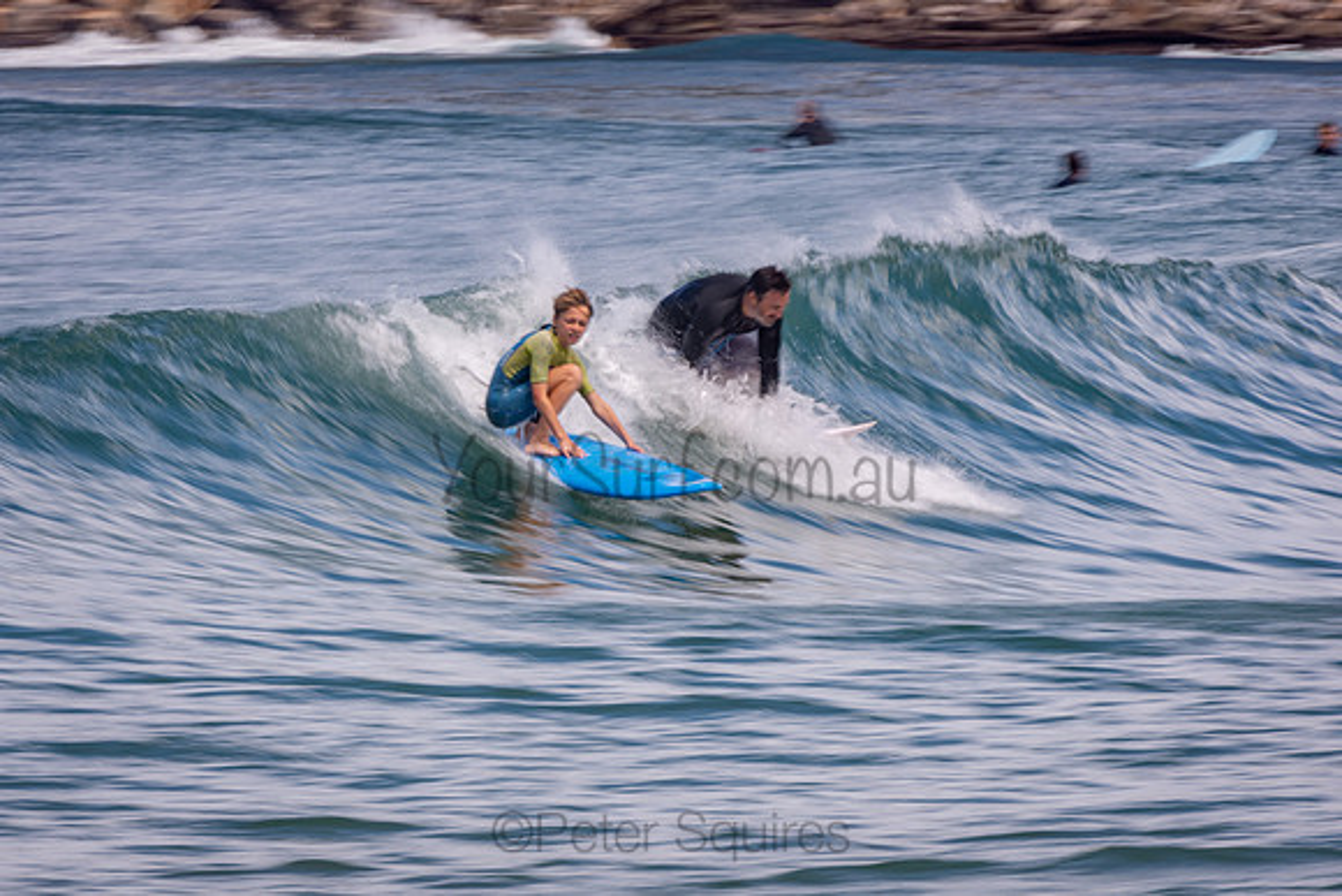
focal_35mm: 600
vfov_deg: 2.3
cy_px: 448
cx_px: 671
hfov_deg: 3.4
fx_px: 22371
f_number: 22
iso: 100
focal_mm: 400
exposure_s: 1/30
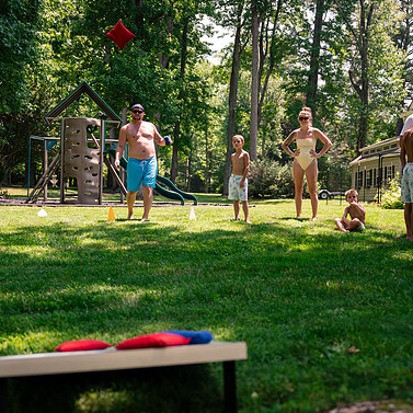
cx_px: 231
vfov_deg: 36.8
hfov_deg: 36.7
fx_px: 621
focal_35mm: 46
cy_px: 202
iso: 400
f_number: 2.8
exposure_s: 1/2000
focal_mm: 35
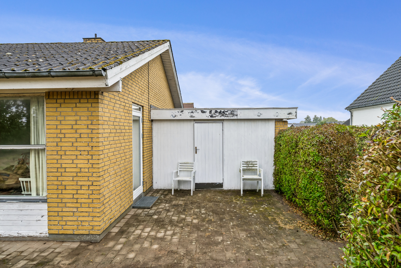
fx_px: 234
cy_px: 134
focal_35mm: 21
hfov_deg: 81.2
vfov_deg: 59.5
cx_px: 200
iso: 200
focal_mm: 21
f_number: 8
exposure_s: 1/100
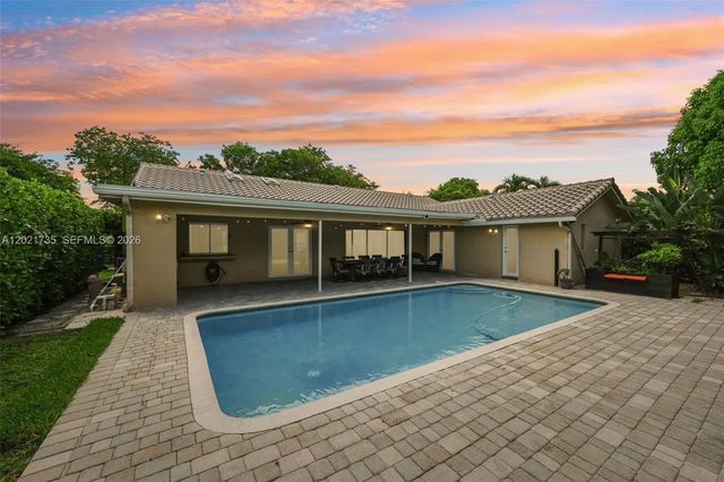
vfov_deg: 81.1
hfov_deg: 104.3
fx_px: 281
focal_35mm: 14
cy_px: 241
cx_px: 362
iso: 100
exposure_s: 1/200
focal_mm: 14
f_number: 7.1
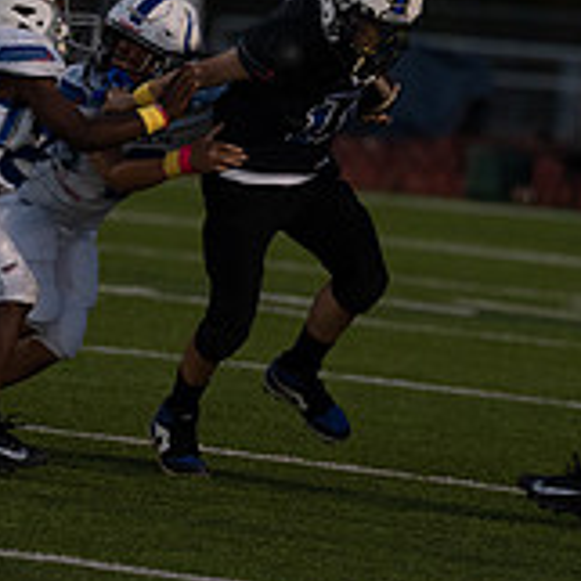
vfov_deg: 3.4
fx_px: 9798
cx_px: 256
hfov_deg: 3.4
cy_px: 208
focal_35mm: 516
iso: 1600
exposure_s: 1/1250
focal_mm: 168
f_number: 2.8
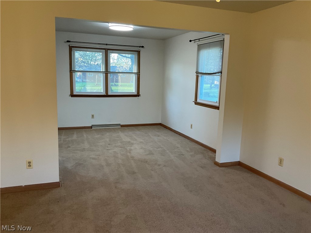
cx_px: 156
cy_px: 116
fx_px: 261
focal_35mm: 29
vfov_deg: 48.2
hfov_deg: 61.7
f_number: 1.8
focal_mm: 3
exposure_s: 1/60
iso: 80
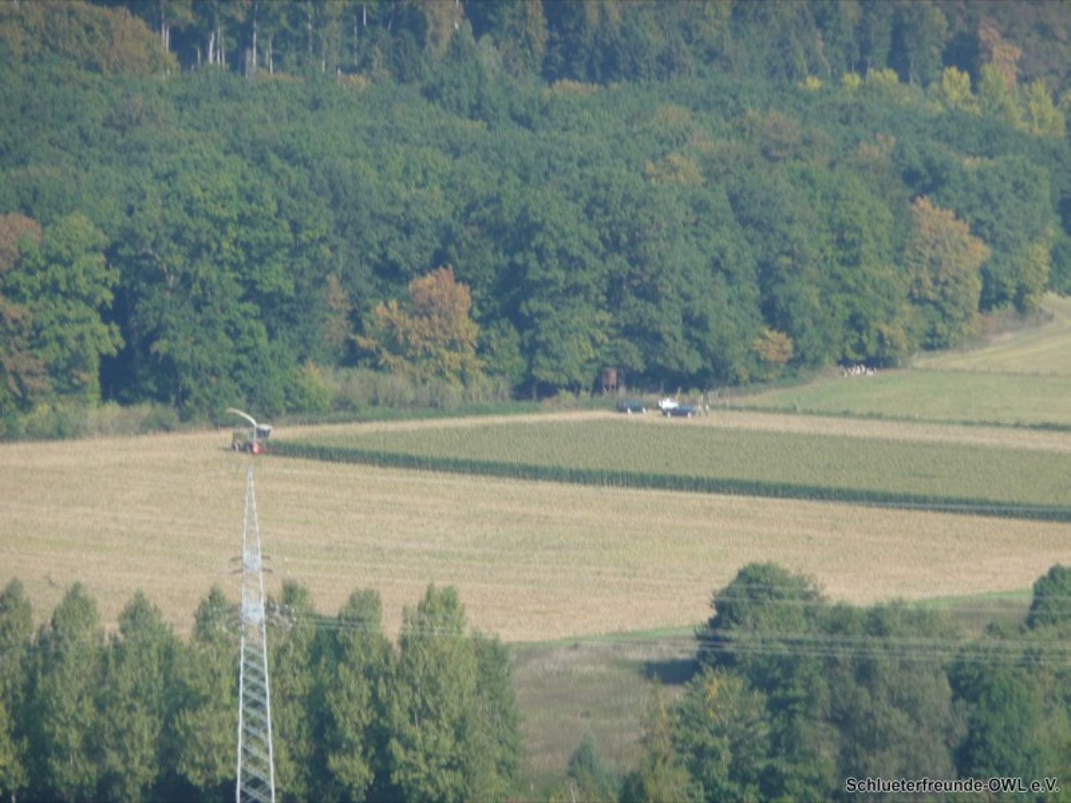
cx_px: 536
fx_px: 8663
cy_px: 402
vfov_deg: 5.3
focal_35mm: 280
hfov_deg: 7.1
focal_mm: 47
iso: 100
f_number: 4.9
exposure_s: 1/320
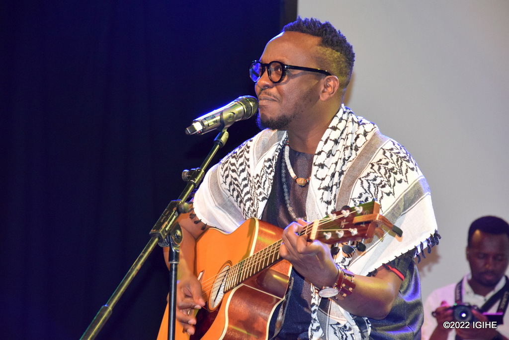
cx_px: 254
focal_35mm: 147
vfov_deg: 9.4
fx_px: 2080
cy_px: 170
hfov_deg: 13.9
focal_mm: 98
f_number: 5.6
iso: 3200
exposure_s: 1/60
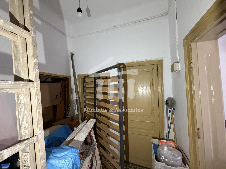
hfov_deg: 102.1
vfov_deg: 85.7
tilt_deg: +3.0
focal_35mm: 14
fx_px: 91
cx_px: 113
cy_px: 84
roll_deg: +2.5
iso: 500
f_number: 2.2
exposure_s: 1/60
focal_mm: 2.22
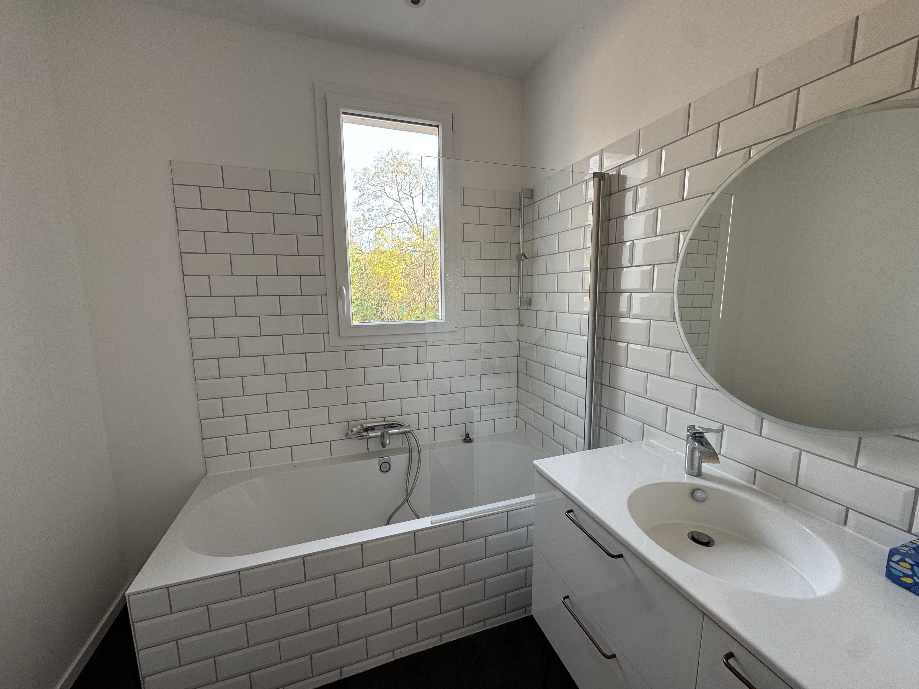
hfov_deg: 102.1
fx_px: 372
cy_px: 344
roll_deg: +0.4
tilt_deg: -7.1
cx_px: 460
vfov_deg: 85.7
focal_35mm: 14
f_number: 2.2
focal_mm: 2.22
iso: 64
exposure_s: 1/99
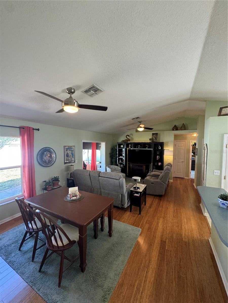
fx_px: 123
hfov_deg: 85.7
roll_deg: -0.6
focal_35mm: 14
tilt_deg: -3.9
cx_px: 114
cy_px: 152
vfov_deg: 102.1
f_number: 2.2
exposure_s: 1/120
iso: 320
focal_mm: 2.22
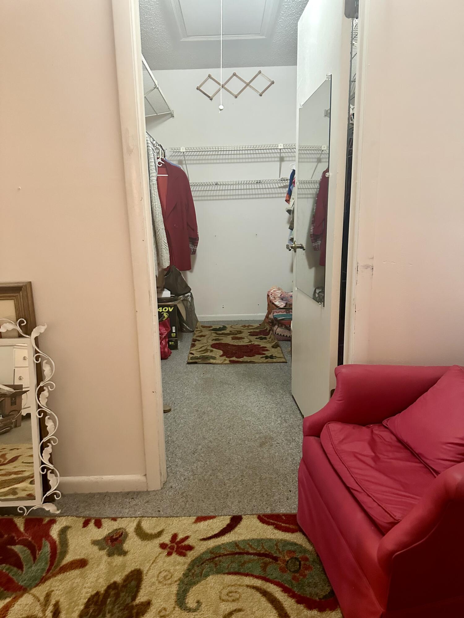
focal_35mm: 24
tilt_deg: -12.1
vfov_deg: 71.6
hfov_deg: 56.8
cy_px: 309
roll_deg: +2.2
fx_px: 429
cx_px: 232
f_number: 1.78
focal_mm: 6.86
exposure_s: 1/60
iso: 640
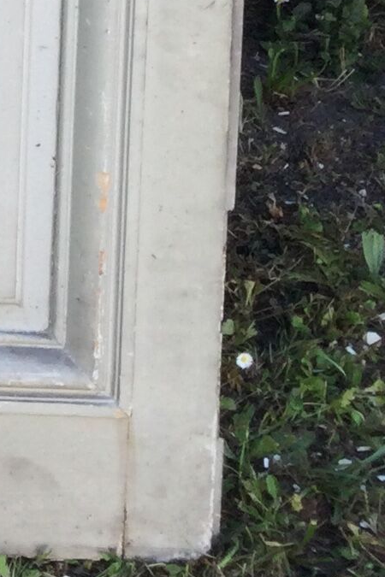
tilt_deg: -22.2
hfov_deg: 8.2
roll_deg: -0.6
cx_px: -497
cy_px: -252
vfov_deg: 12.6
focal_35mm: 156
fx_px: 2502
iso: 25
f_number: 2.4
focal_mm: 3.3
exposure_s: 1/100
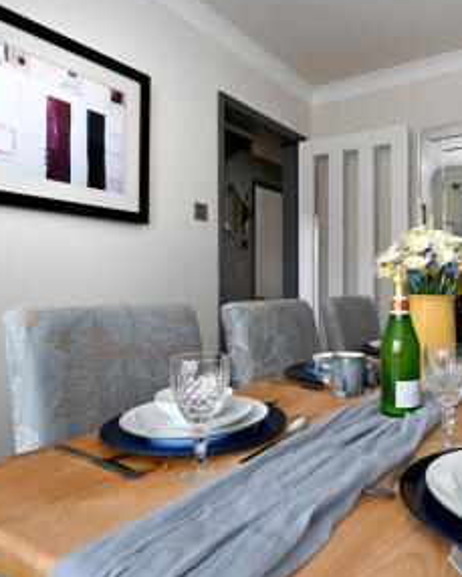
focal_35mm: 25
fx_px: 427
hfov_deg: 55.1
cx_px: 325
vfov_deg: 68.1
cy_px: 292
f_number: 6.3
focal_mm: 16
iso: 1600
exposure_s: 1/125
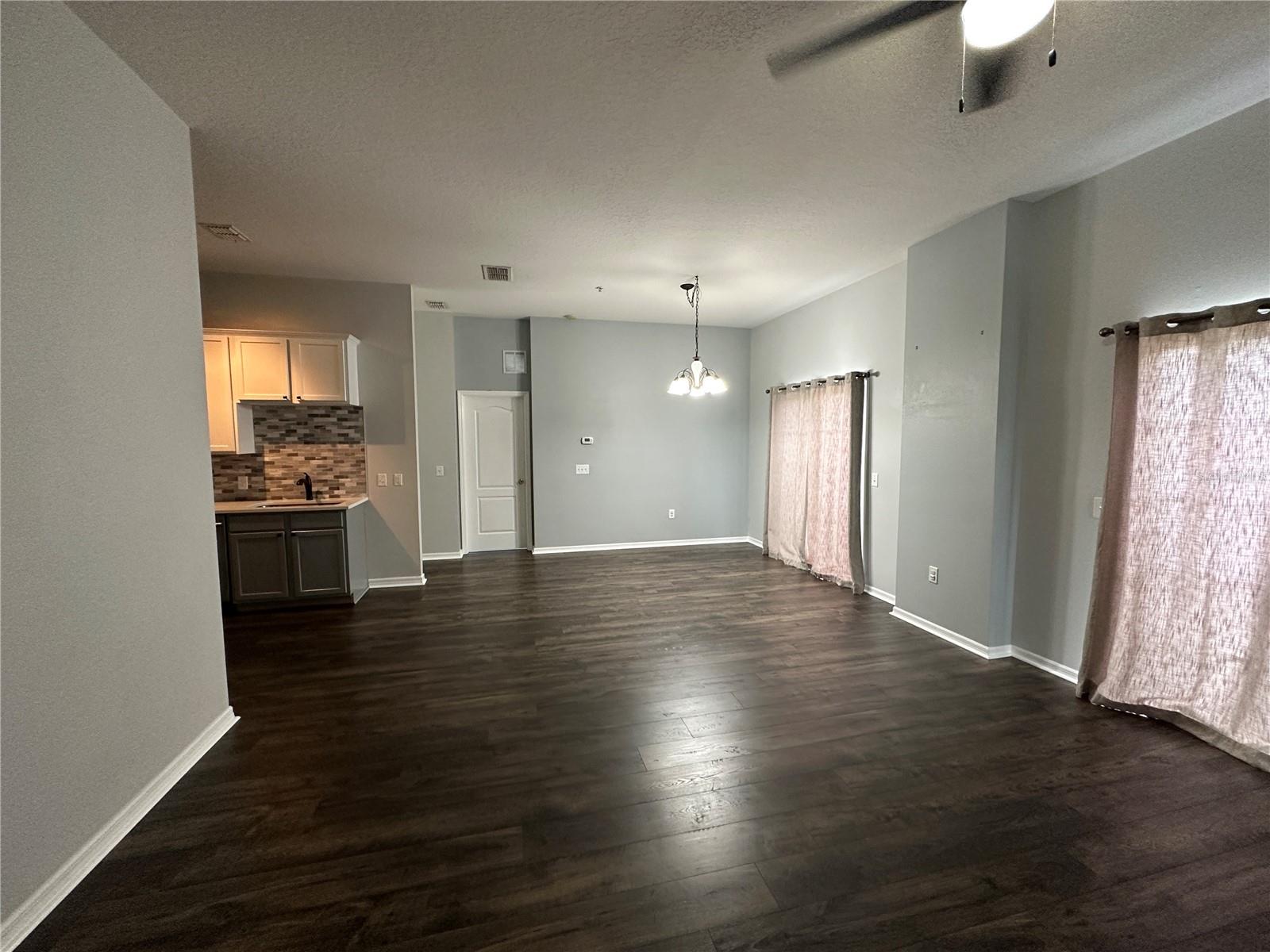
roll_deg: -0.6
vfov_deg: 85.7
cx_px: 635
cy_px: 476
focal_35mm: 14
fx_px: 514
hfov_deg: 102.1
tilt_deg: -4.1
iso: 250
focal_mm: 2.22
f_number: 2.2
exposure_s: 1/60
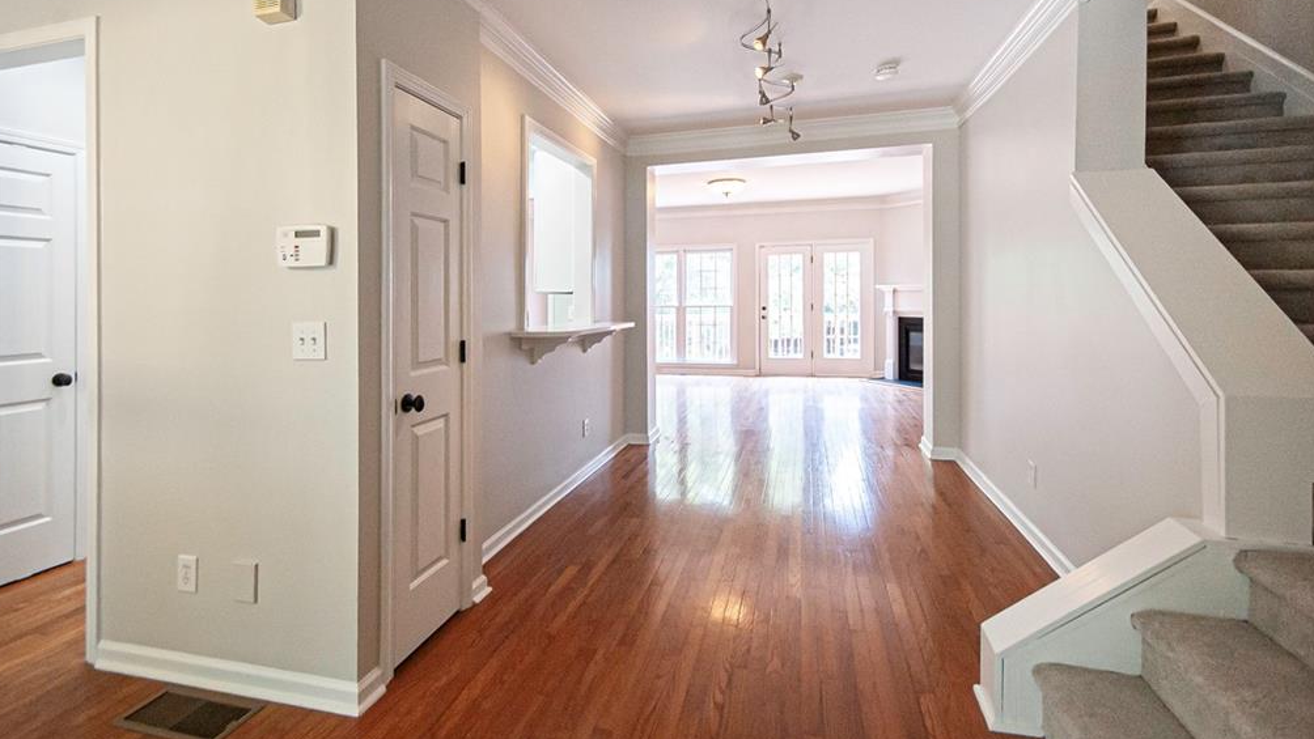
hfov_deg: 99.4
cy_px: 320
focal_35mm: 16
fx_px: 558
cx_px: 649
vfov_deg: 66.8
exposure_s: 1/45
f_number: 8
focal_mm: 10
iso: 800
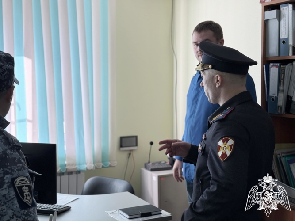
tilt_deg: -2.9
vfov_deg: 30.3
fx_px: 409
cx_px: 148
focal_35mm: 48
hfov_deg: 39.7
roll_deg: +0.0
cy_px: 110
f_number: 1.78
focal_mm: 6.76
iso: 50
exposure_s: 1/136
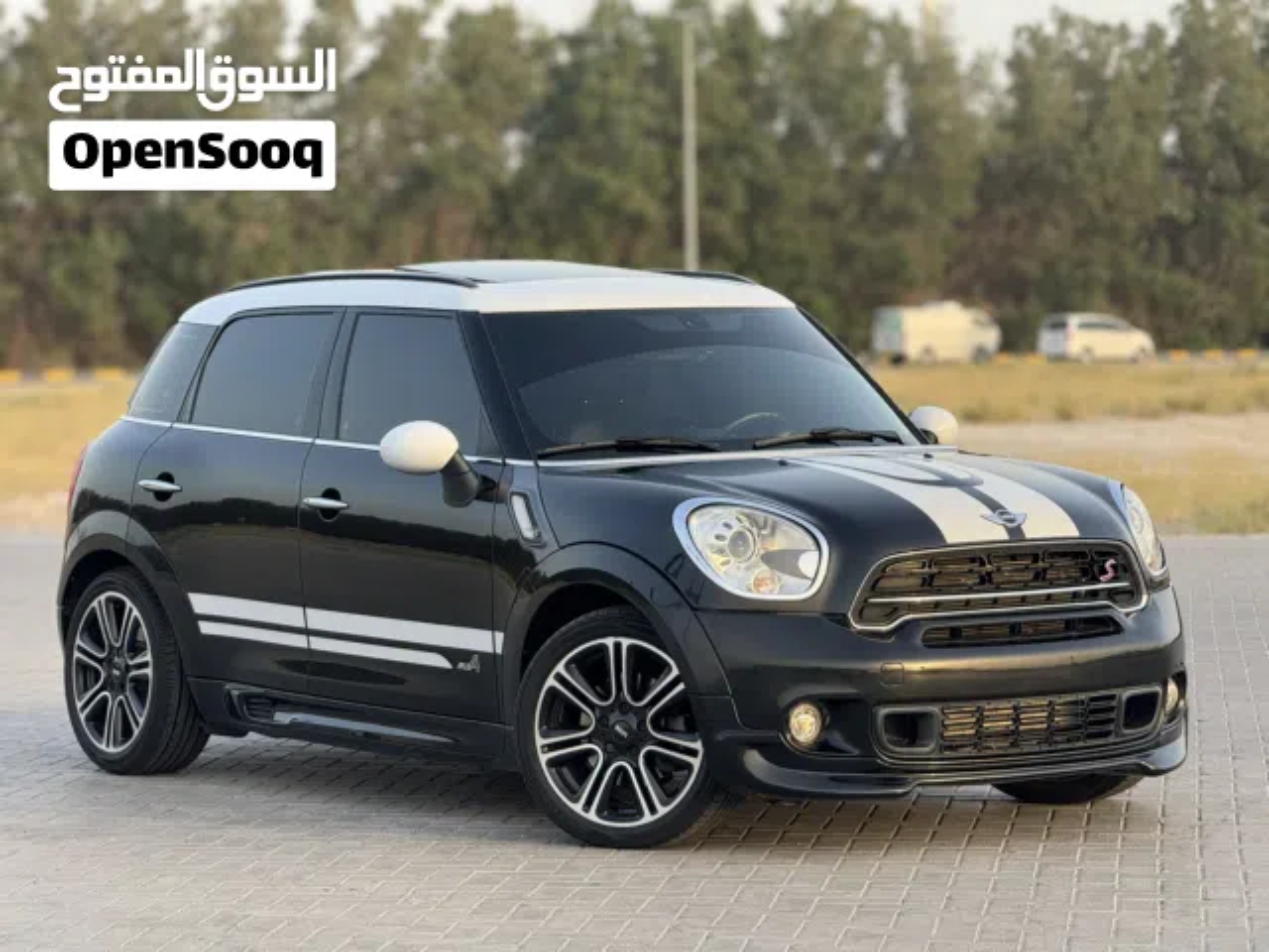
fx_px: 4399
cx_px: 634
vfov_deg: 12.3
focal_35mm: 120
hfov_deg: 16.4
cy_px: 476
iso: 50
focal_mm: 15.66
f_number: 2.8
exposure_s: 1/151
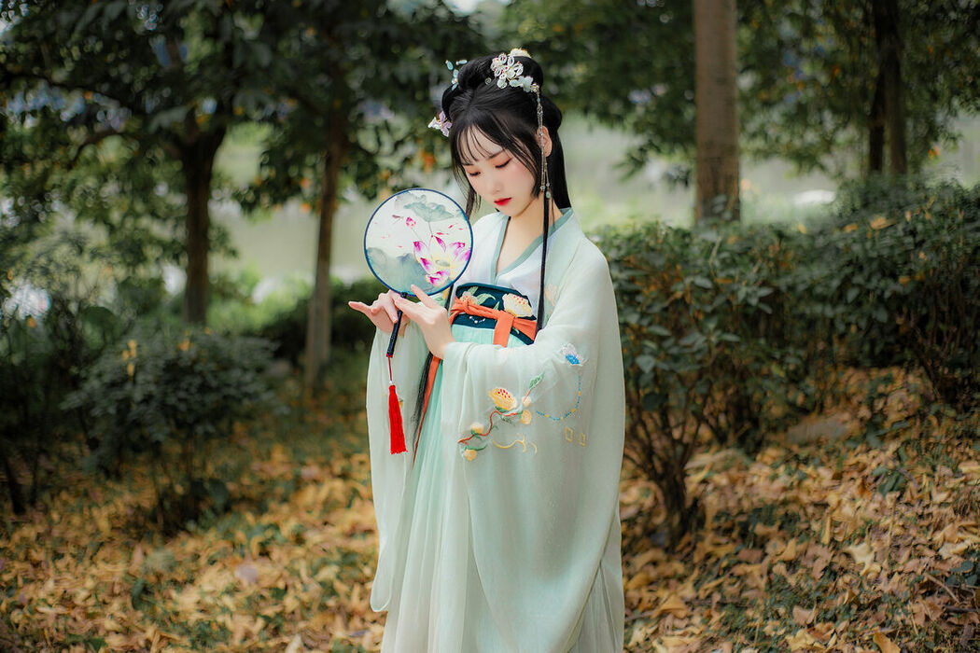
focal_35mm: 50
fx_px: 1361
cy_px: 326
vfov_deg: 27.0
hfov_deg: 39.6
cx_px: 490
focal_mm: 50
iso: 100
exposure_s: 1/125
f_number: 2.2
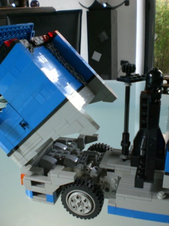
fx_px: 247
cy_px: 113
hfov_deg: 37.7
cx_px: 84
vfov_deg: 49.0
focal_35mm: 38
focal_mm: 6.3
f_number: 3.1
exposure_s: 1/100
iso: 200
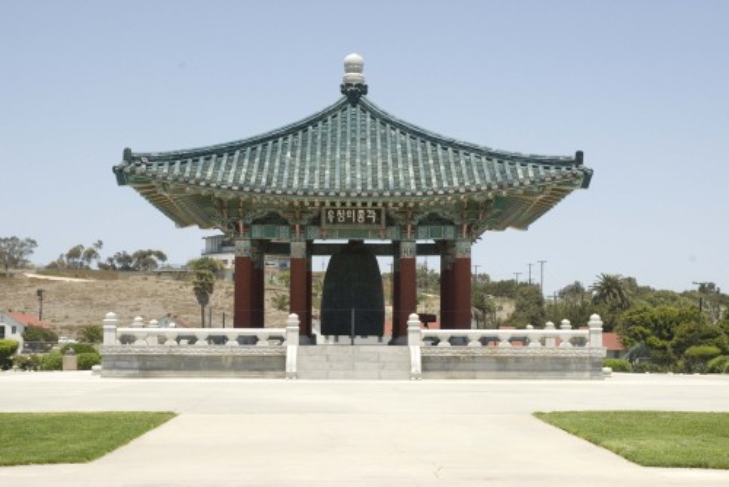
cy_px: 244
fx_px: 1337
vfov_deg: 20.6
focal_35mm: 66
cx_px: 364
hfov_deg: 30.5
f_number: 11
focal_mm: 44
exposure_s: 1/500
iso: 800
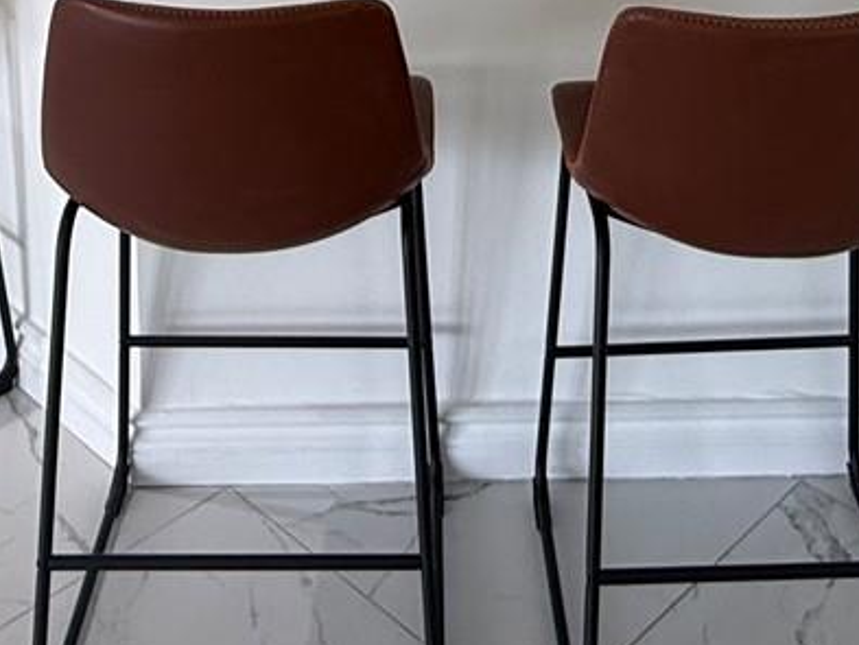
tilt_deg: -3.2
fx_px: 1415
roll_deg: -0.3
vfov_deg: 20.6
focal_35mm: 57
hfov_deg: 33.8
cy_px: -409
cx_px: 435
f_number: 2.2
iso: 100
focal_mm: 2.22
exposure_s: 1/120
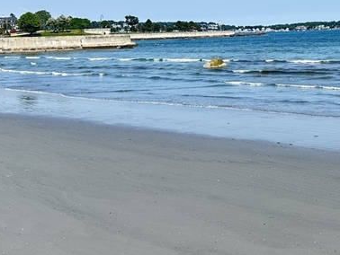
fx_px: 639
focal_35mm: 65
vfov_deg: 21.9
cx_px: 268
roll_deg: +1.8
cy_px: 12
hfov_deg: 29.2
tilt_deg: +1.1
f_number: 1.78
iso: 80
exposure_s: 1/2410
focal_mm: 6.86
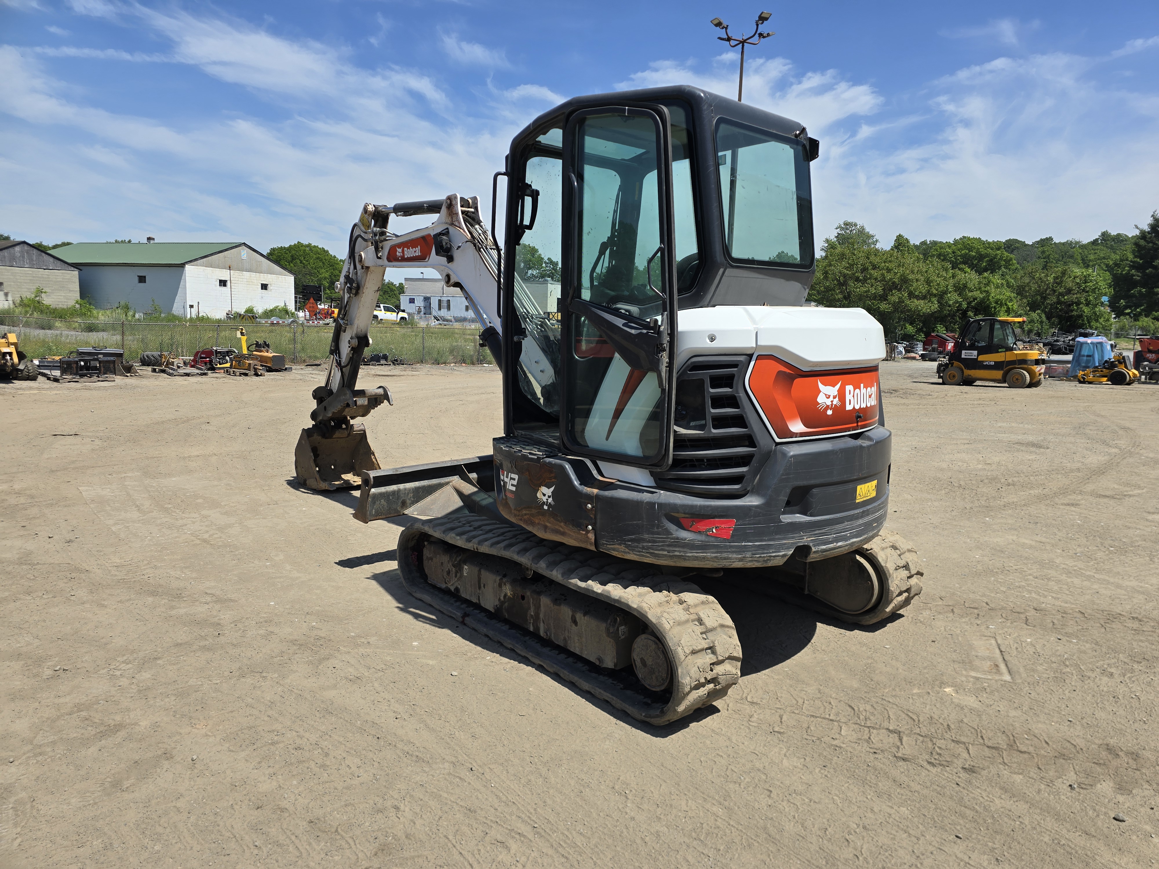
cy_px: 434
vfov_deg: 58.9
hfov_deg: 73.9
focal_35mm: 23
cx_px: 580
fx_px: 770
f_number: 1.7
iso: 12
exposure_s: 1/1019
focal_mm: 6.3
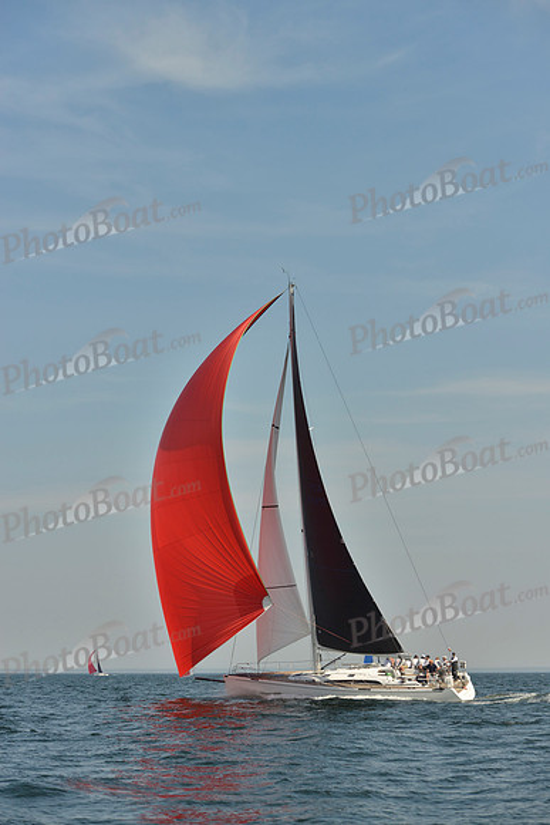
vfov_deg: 28.8
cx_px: 275
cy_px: 412
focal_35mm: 70
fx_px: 1603
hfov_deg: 19.5
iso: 200
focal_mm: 70
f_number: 6.3
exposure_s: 1/1600
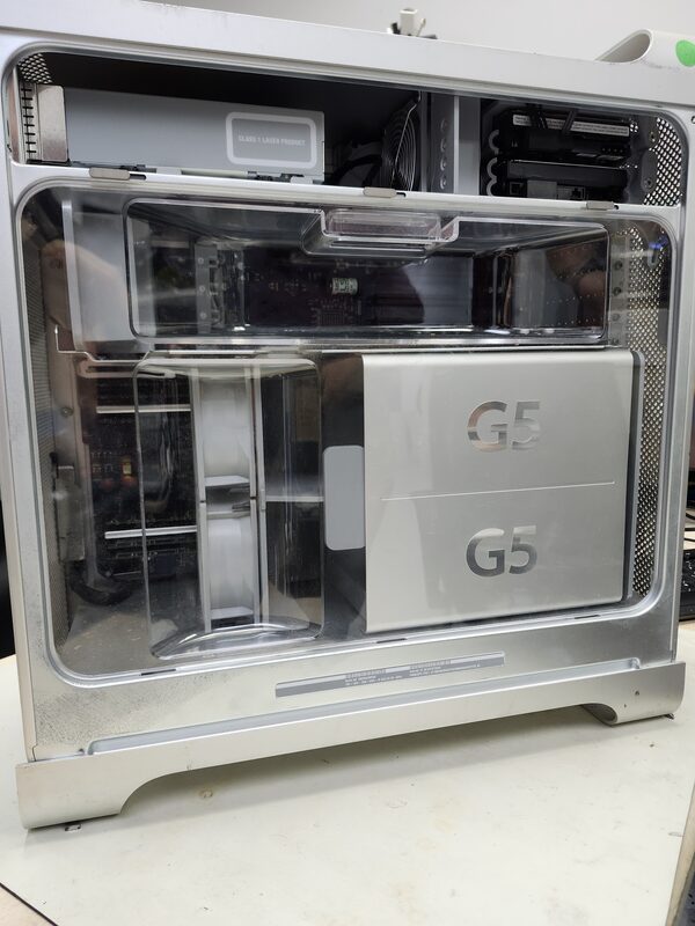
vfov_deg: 73.9
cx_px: 348
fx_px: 616
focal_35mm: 23
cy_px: 463
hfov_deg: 58.9
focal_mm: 5.54
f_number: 1.8
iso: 250
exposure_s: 1/120
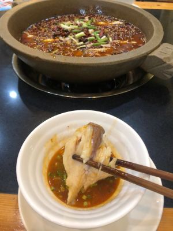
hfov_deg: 49.7
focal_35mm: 28
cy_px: 116
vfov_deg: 63.4
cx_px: 86
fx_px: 187
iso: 250
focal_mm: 4
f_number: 1.8
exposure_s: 1/50
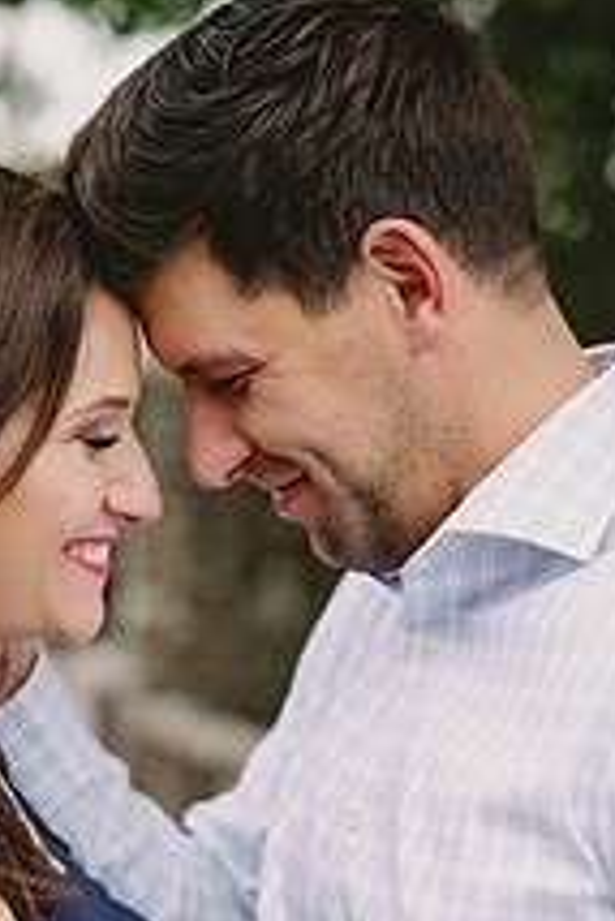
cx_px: 187
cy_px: 865
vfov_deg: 19.0
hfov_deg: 13.0
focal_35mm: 105
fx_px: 2686
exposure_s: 1/1000
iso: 250
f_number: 2.2
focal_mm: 50
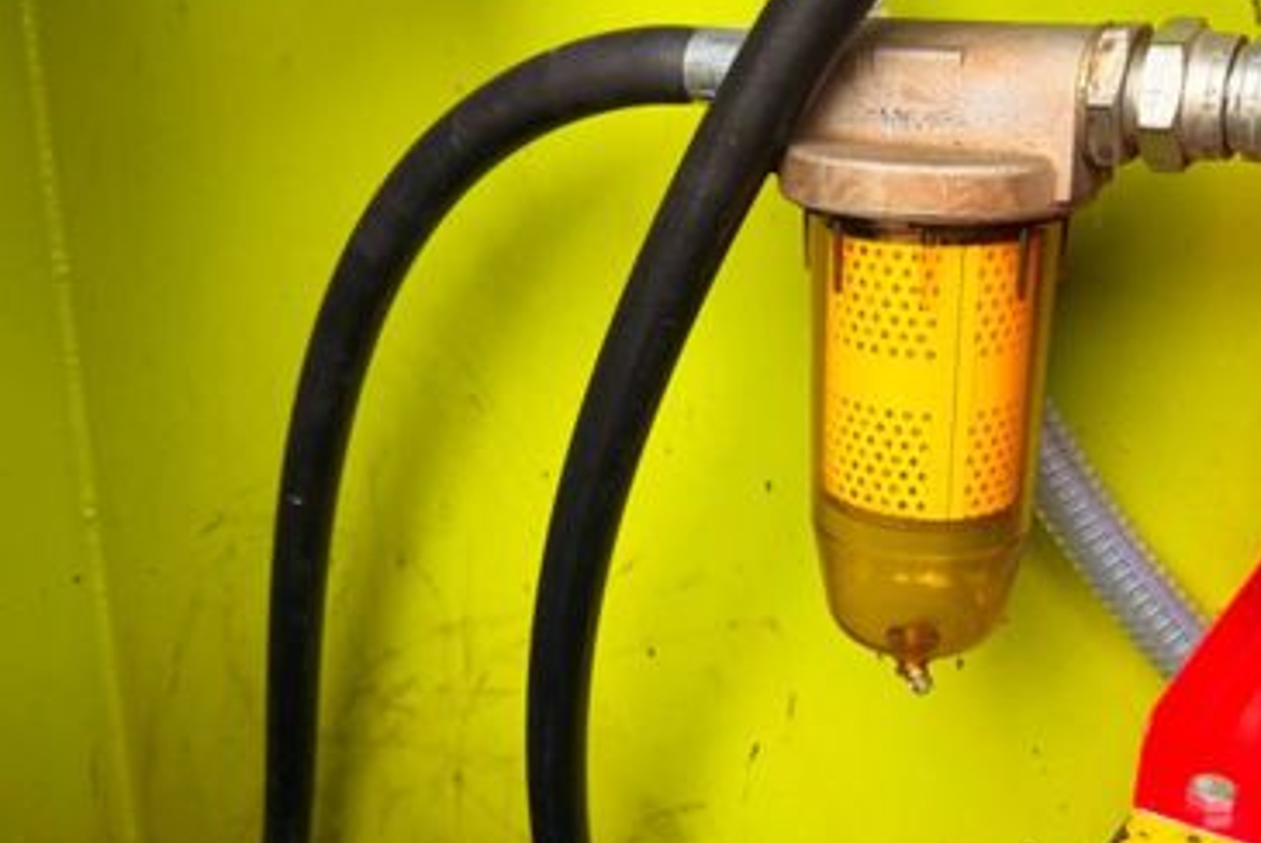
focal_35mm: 41
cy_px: 453
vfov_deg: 32.7
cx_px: 757
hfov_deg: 47.1
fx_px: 1437
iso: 80
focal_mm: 6.76
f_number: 1.78
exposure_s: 1/211
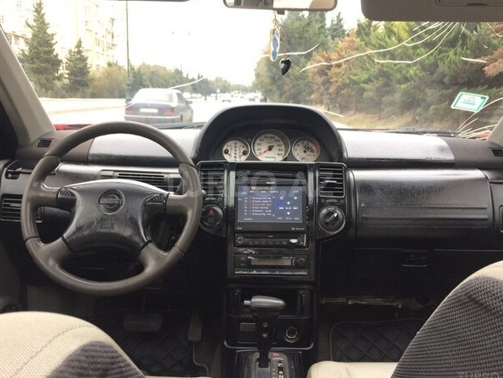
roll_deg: -0.3
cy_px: 184
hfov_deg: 56.8
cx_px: 247
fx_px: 465
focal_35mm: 32
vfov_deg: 44.2
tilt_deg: -12.4
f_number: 2.2
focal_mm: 4.15
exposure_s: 1/50
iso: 50
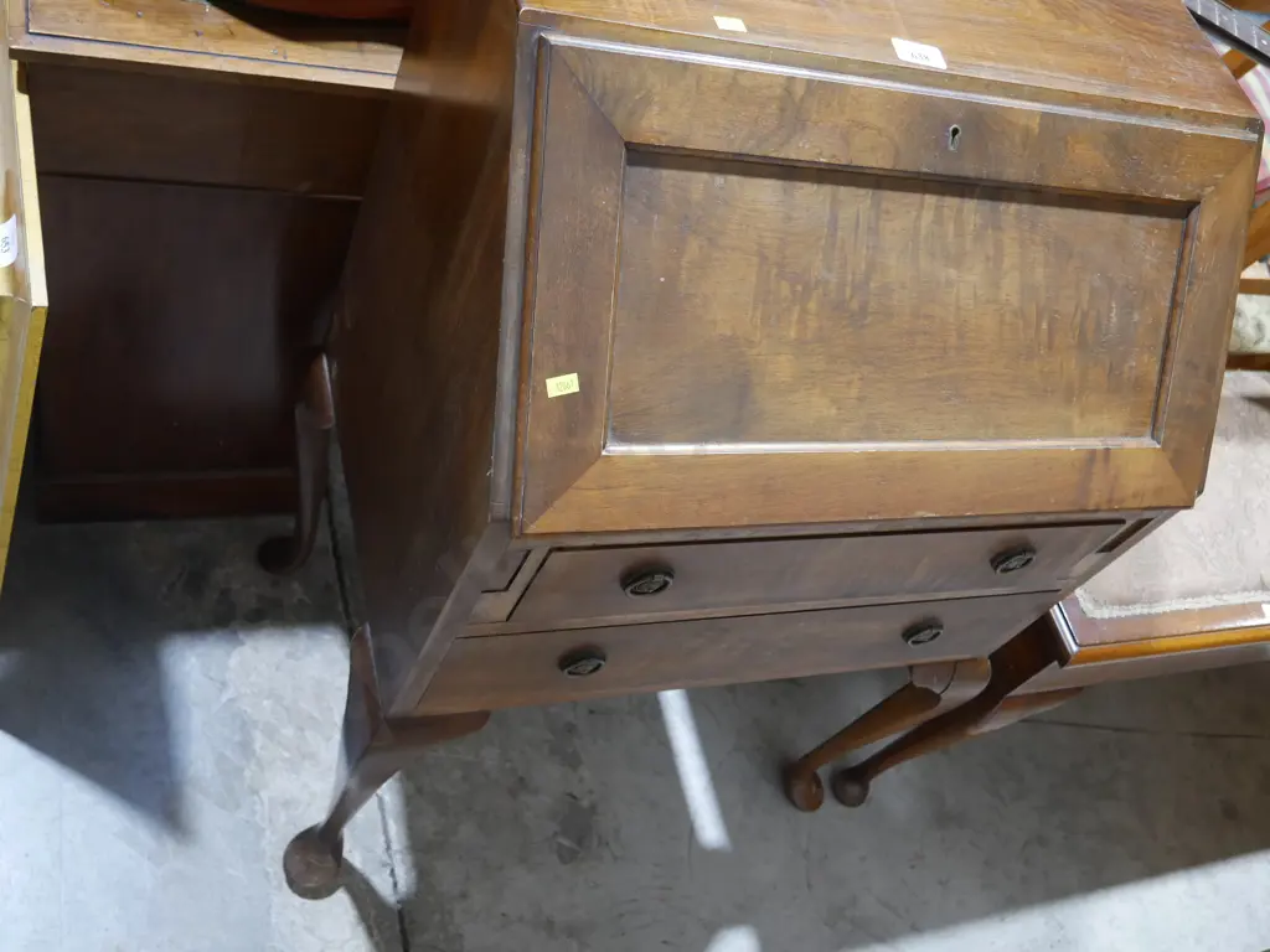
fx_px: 1321
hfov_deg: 51.4
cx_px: 635
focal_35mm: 36
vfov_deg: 39.7
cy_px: 476
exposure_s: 1/60
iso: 800
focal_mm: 18
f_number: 4
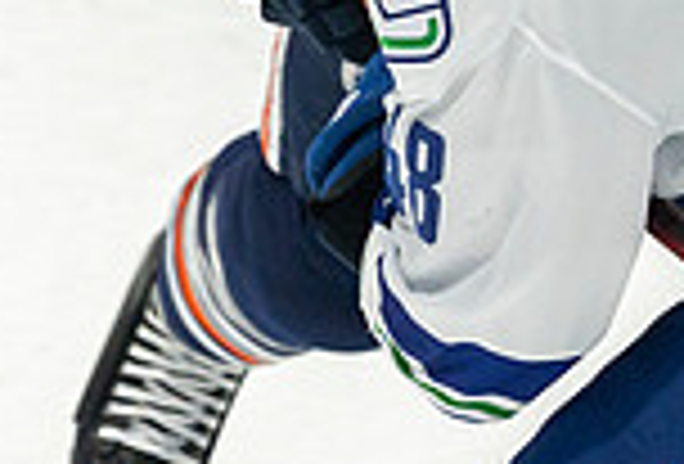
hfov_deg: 0.7
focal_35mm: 2992
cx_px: 564
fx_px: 57133
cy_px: -466
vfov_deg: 0.5
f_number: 4
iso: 1600
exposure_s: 1/800
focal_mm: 600
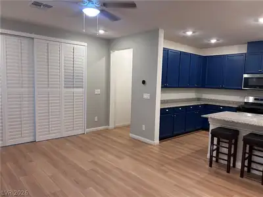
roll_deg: -1.7
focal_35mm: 26
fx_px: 198
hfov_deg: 67.3
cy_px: 98
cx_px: 132
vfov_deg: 53.1
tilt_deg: -5.9
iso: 125
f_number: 1.5
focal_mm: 5.7
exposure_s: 1/60
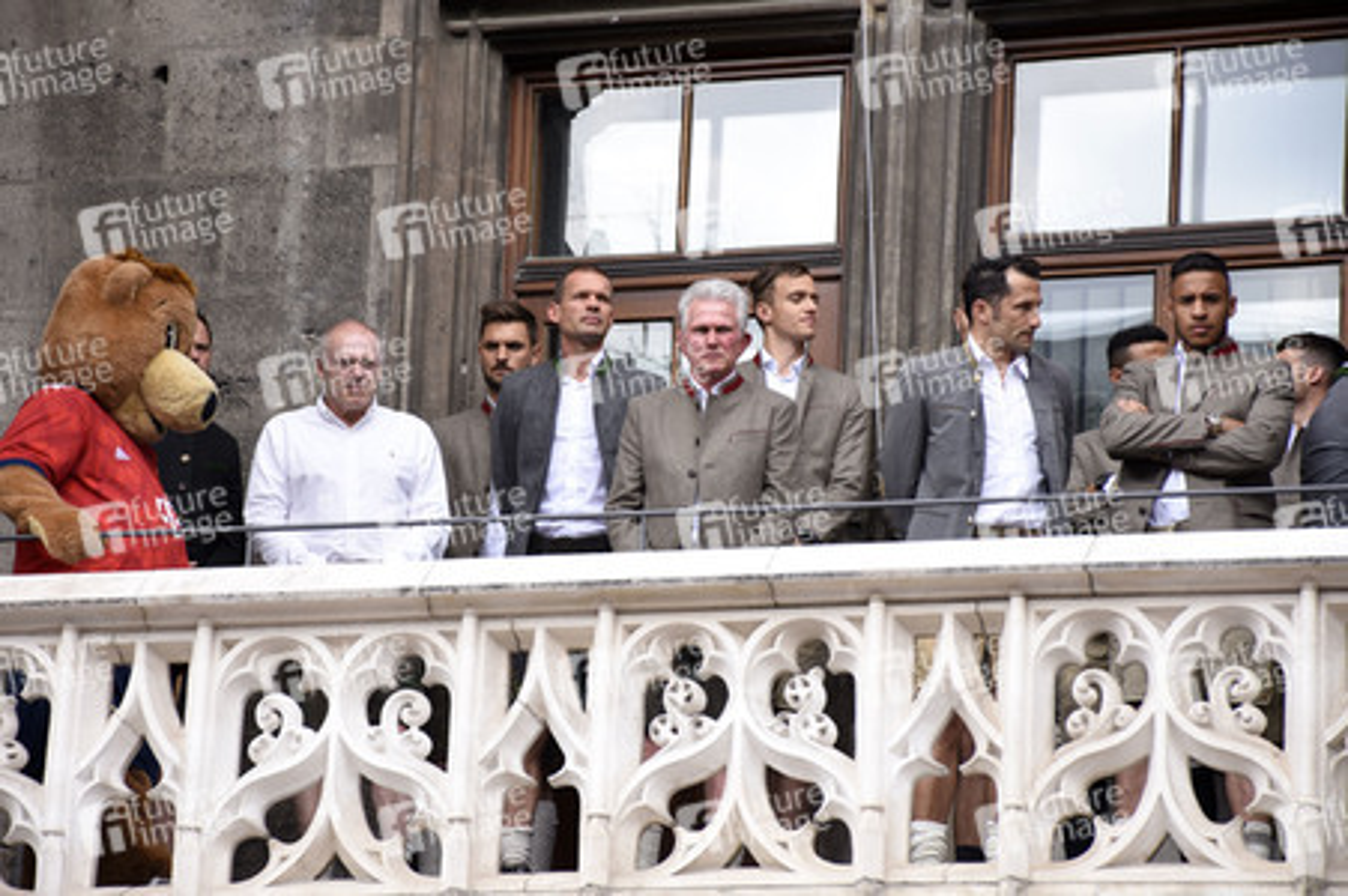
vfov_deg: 7.9
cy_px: 448
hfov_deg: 11.8
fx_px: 6510
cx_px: 674
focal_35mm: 174
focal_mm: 116
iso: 160
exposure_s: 1/160
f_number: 6.3
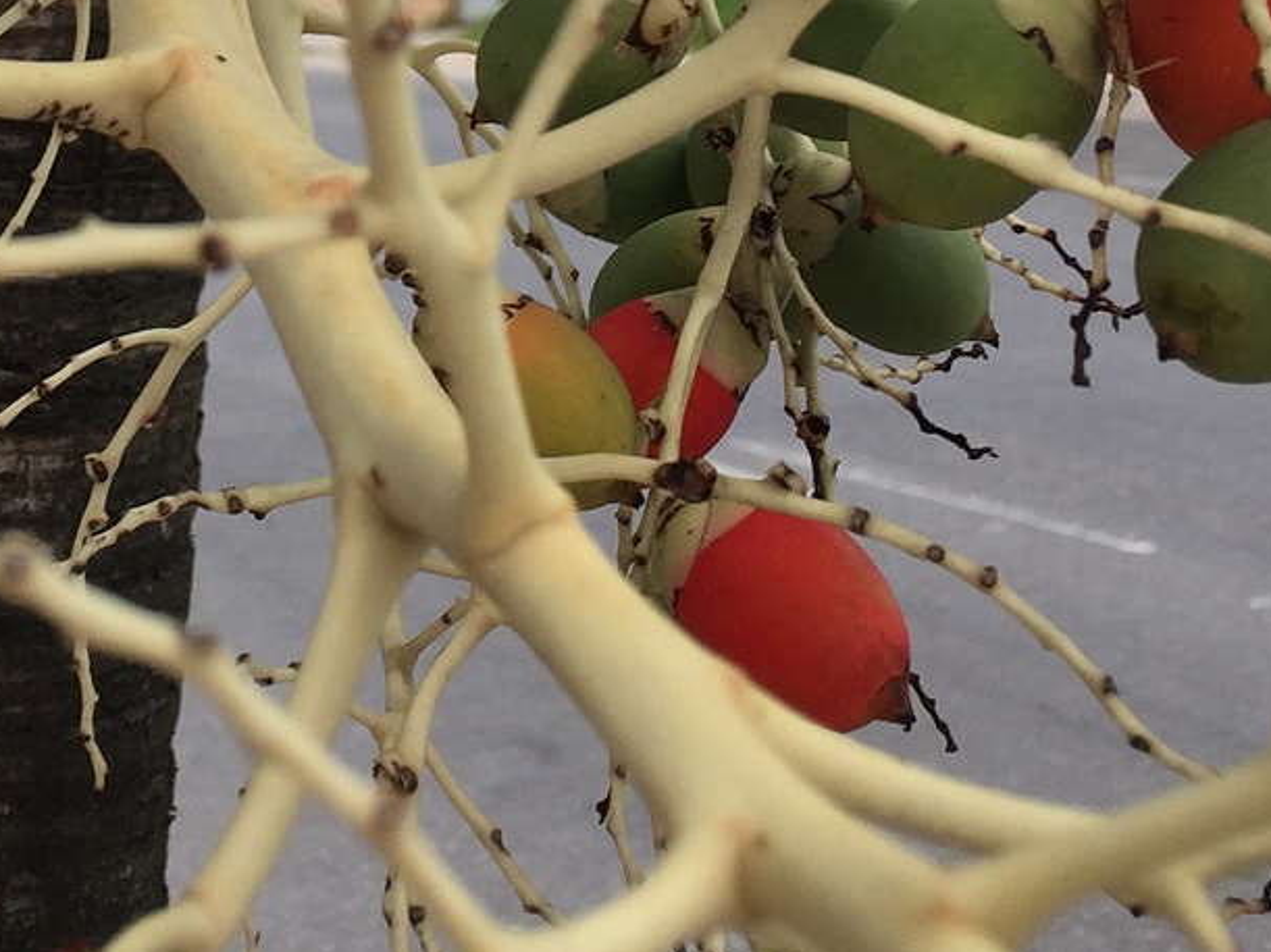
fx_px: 2790
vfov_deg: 18.2
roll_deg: +1.7
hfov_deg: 25.2
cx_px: 252
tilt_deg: +3.0
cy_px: -249
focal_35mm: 76
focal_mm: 4.15
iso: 32
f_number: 2.2
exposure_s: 1/132
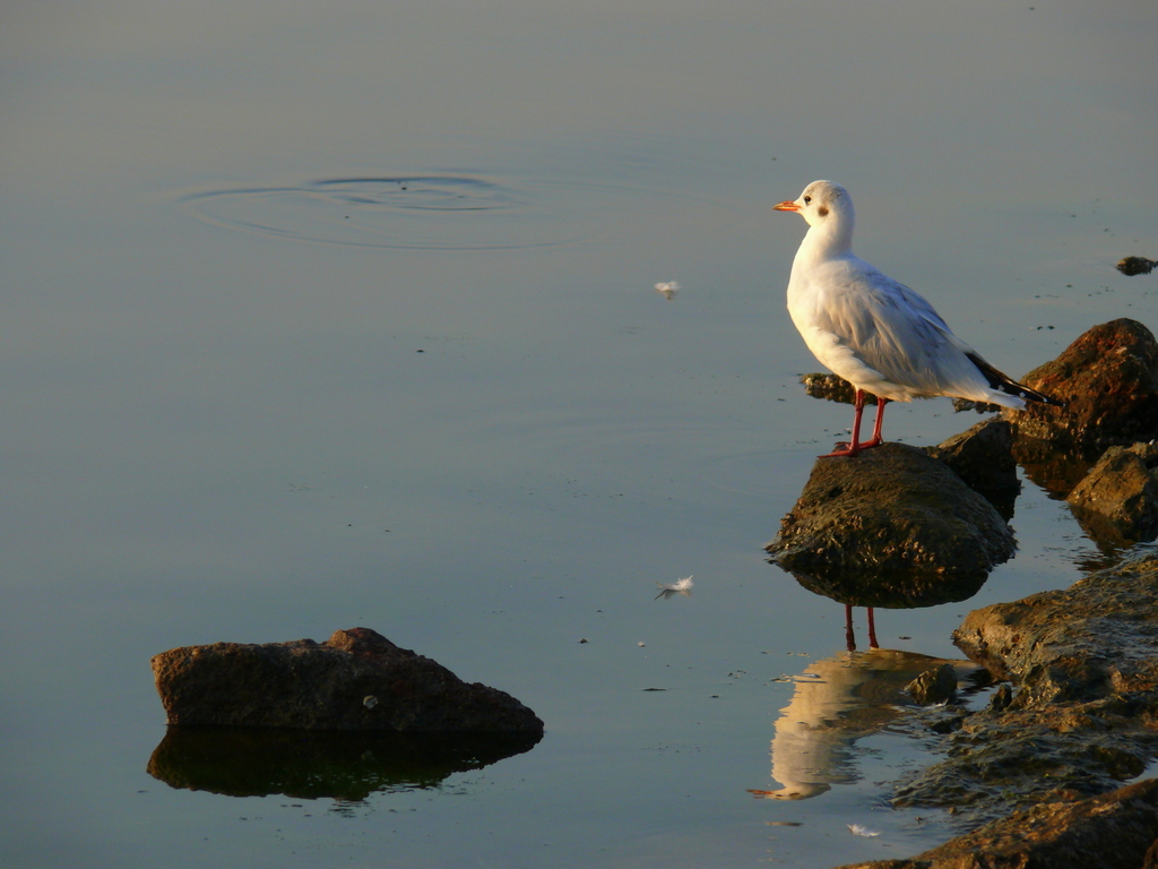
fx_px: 10939
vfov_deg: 4.5
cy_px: 434
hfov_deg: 6.1
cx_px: 579
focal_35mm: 327
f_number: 5.6
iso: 100
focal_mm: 69.2
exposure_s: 1/200
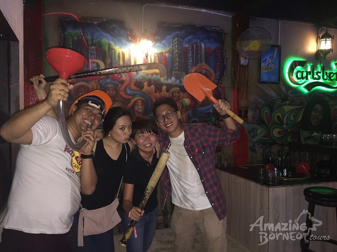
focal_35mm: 29
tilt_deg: -1.5
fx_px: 282
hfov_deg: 61.7
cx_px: 168
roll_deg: -0.4
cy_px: 126
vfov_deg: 48.2
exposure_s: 1/17
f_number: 2.2
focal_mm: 4.15
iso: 250
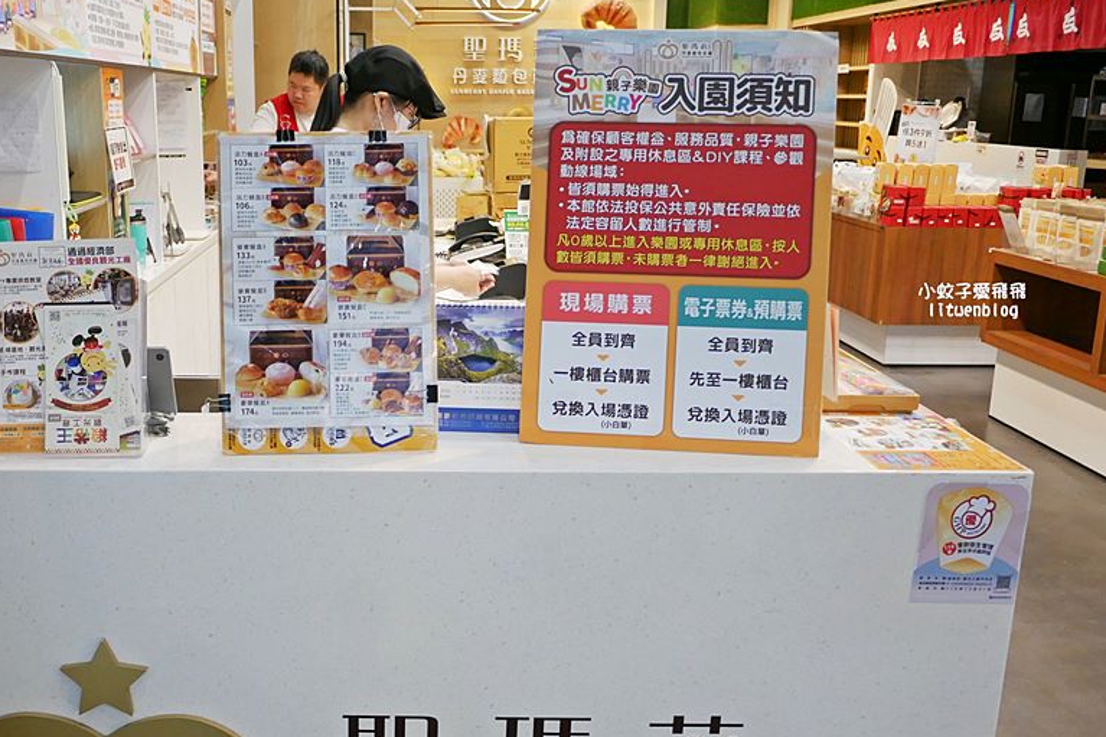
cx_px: 424
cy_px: 429
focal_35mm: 38
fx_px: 1167
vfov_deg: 35.0
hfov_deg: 50.3
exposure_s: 1/60
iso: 1000
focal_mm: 14
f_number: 2.5
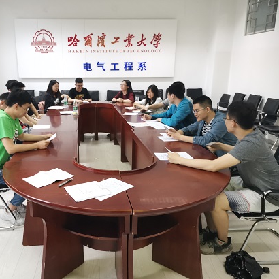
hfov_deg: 50.5
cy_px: 140
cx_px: 101
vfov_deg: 51.1
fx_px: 292
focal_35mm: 32
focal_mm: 5.58
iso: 500
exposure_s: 1/33.3
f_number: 1.8
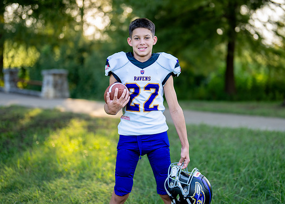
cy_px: 88
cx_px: 154
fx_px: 515
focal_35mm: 64
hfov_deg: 30.9
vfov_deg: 22.3
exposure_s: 1/1000
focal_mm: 50
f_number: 1.2
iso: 125
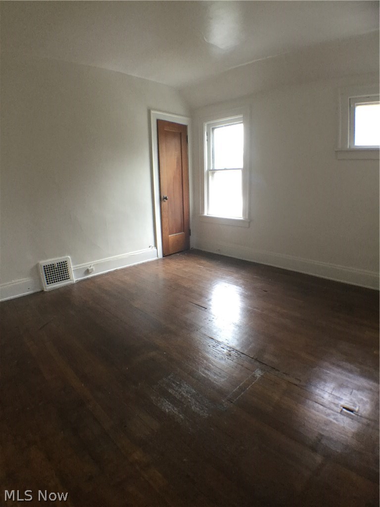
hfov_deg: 45.4
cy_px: 254
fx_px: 454
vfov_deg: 58.4
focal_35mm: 31
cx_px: 190
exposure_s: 1/33
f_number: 2.4
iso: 100
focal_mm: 3.3
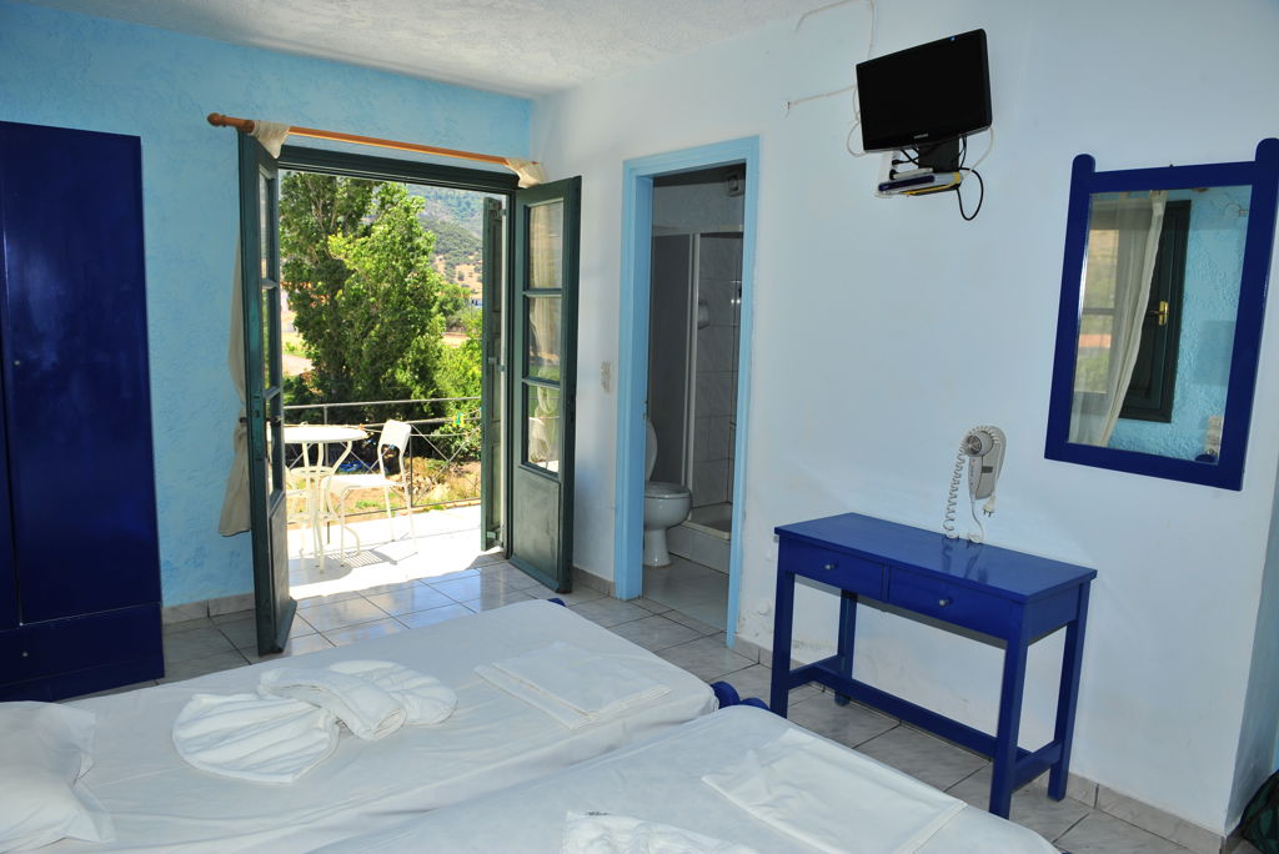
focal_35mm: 24
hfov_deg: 73.7
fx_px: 853
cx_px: 640
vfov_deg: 53.2
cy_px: 427
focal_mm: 24
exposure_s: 1/200
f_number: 7.1
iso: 200
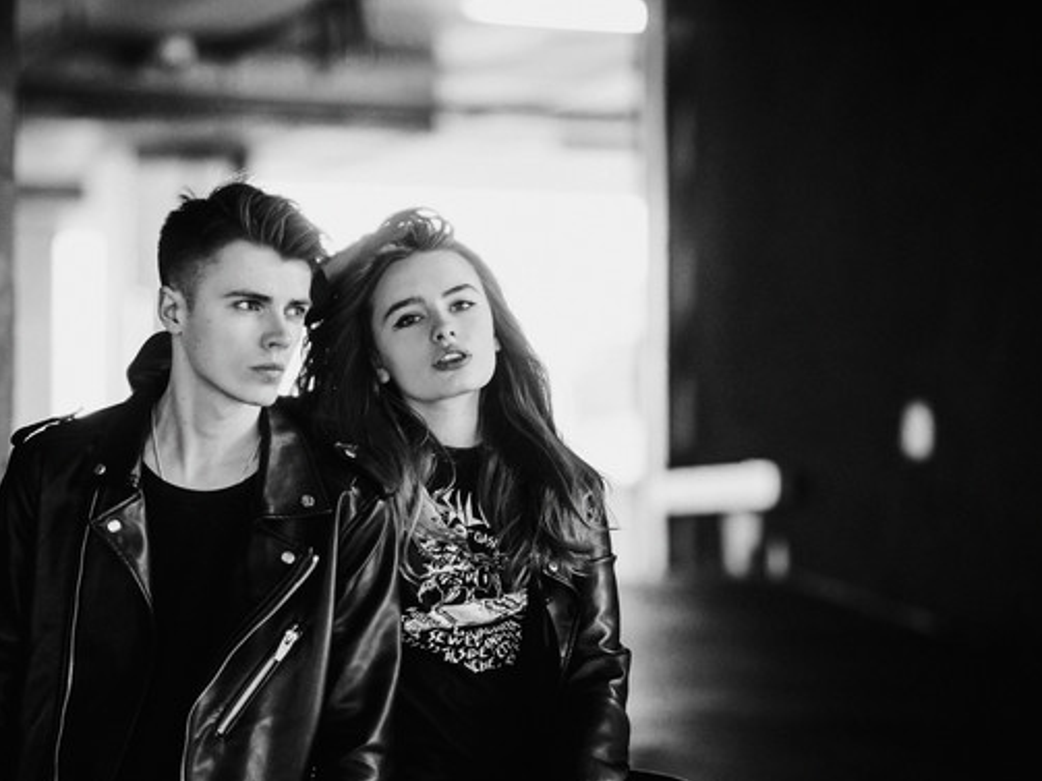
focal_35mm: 144
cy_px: 389
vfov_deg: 10.3
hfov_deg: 13.8
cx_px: 487
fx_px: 4320
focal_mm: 85
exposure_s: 1/160
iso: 400
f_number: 1.8
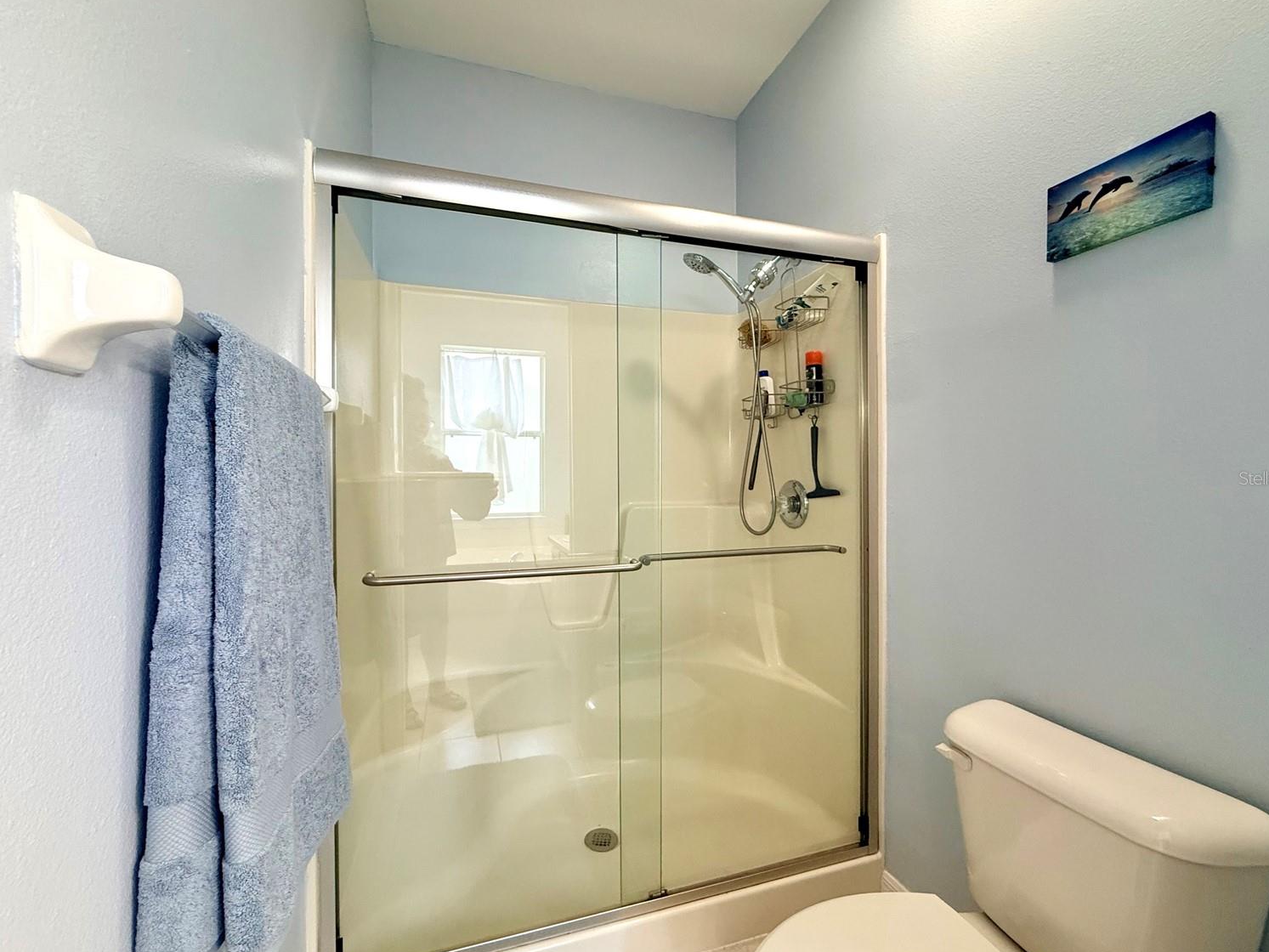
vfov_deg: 81.8
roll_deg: +0.3
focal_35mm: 15
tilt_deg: +0.1
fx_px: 550
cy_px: 478
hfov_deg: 98.2
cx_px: 639
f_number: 2.2
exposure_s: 1/60
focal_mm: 2.22
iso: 200
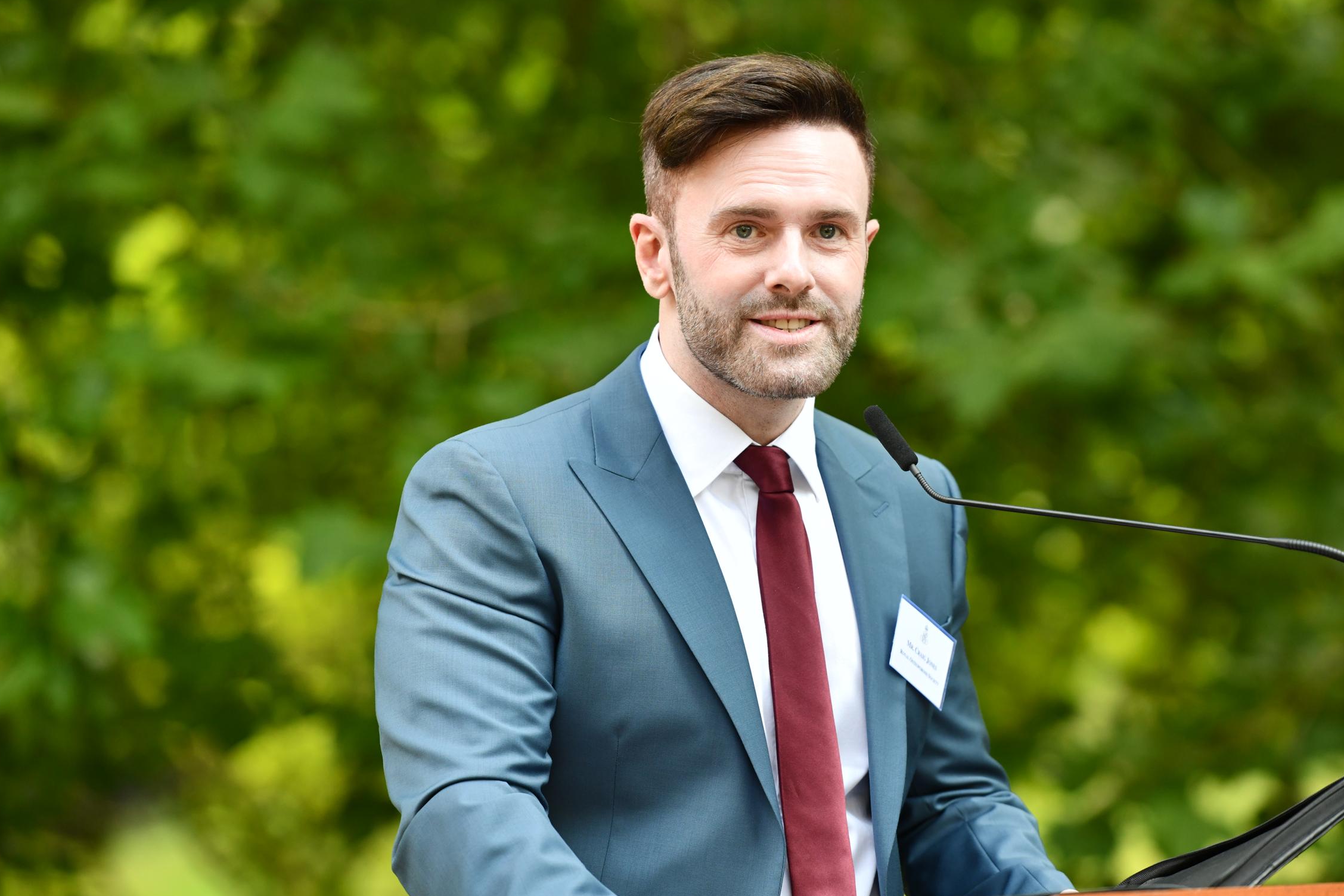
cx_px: 754
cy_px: 417
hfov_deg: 10.7
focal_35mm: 193
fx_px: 7204
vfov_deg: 7.1
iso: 800
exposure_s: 1/500
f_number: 4
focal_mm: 170
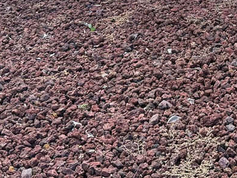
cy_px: -156
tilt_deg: +0.6
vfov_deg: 13.4
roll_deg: -3.7
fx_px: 671
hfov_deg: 19.6
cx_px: 215
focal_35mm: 98
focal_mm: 6.76
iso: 100
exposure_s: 1/1032
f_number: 1.78
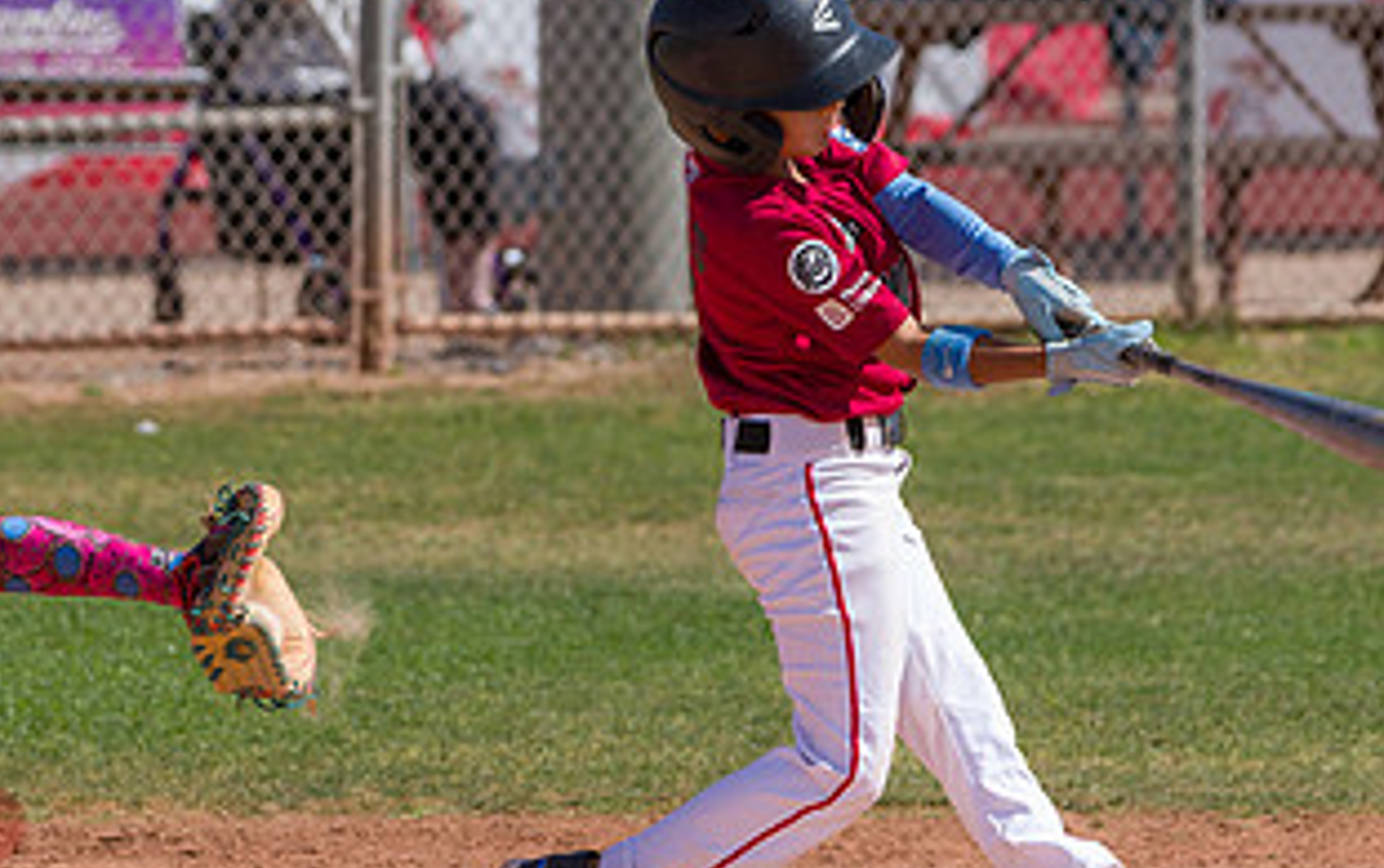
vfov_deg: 2.8
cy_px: 420
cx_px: 354
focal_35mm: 470
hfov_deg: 4.5
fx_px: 17744
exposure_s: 1/2000
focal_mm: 210
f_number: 7.1
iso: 500
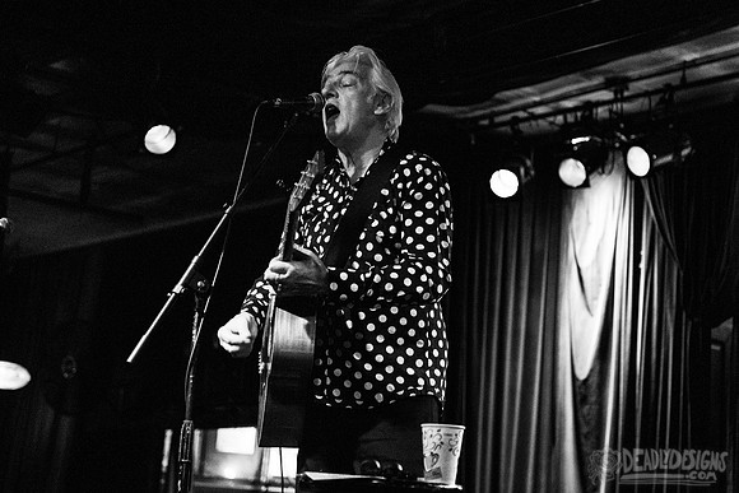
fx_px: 1527
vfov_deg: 18.3
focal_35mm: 74
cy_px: 177
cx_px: 474
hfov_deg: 27.1
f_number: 2.8
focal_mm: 58
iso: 3200
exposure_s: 1/80
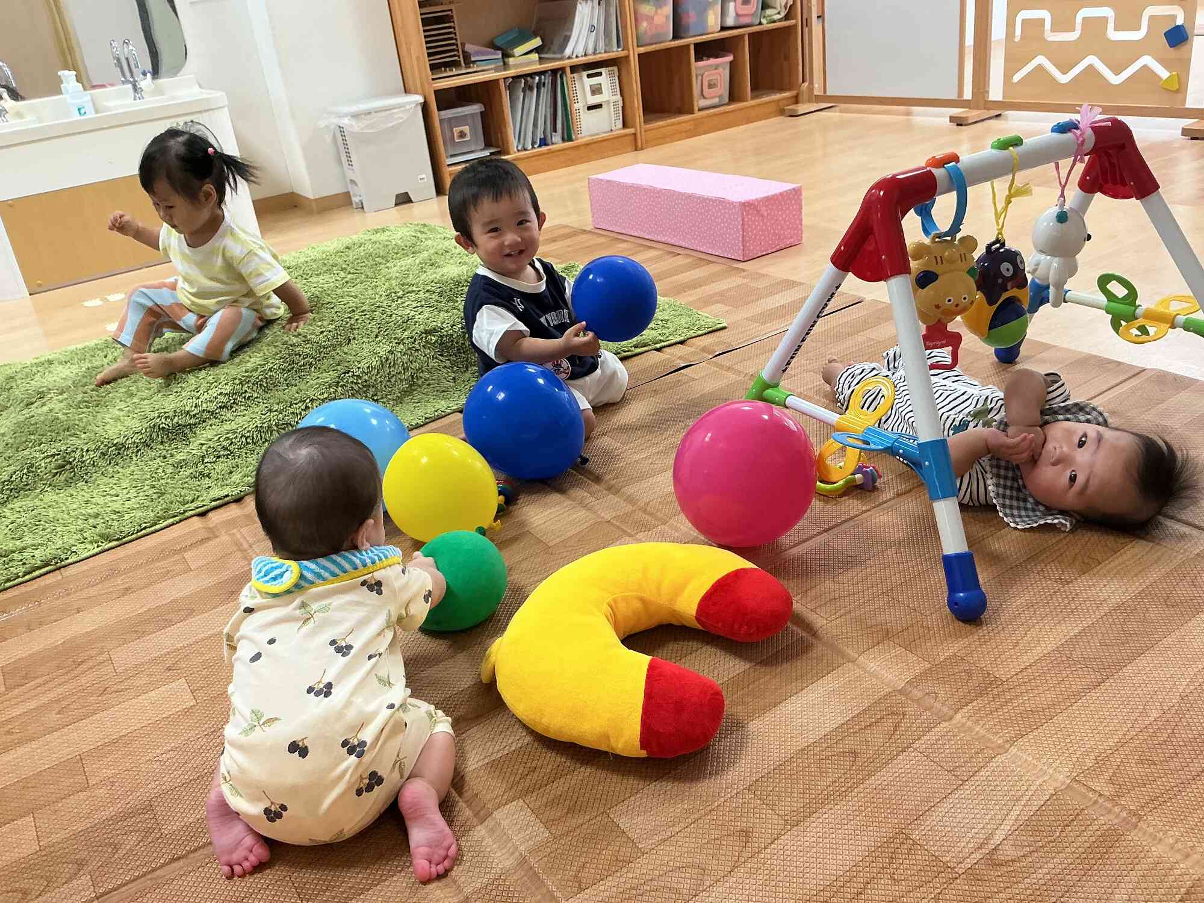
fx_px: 1009
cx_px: 602
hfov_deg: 61.7
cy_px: 452
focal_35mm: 29
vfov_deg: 48.2
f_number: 1.8
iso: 32
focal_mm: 3
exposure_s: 1/120
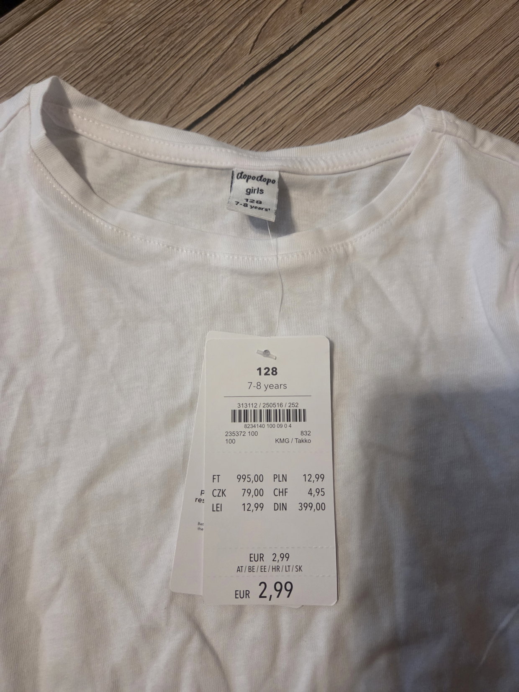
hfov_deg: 58.9
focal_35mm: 23
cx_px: 260
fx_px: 460
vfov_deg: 73.9
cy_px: 346
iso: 800
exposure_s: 1/100
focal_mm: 5.4
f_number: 1.8
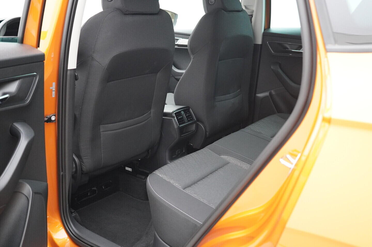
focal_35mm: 36
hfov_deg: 53.2
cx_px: 186
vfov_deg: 36.8
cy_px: 124
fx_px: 372
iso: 3200
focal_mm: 24
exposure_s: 1/320
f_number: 2.8
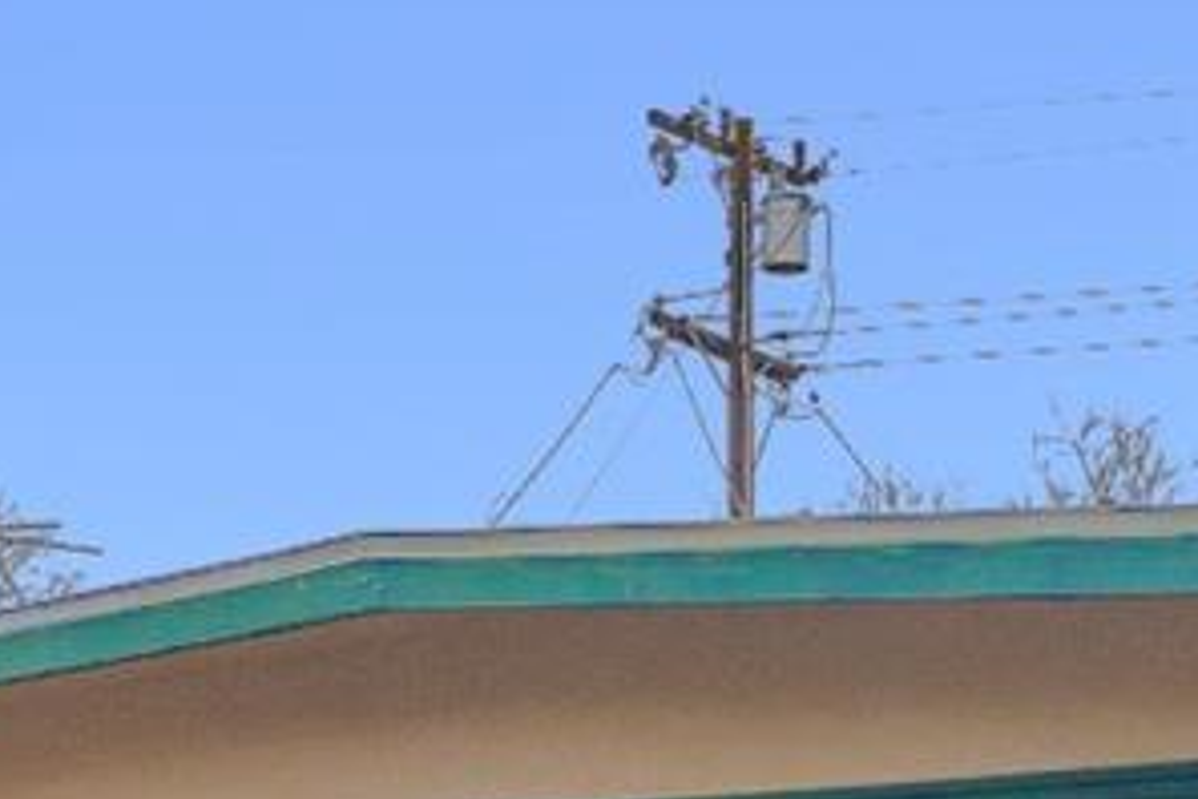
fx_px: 3028
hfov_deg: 21.8
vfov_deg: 14.0
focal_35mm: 91
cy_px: 1219
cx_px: 69
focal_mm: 12
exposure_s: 1/60
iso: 200
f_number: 7.1
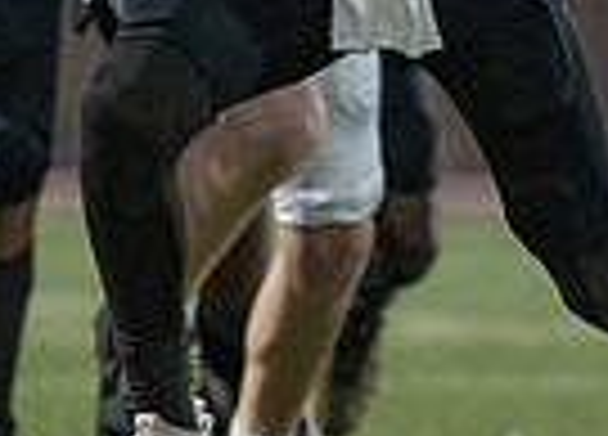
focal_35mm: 1069
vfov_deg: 1.4
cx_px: 661
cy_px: -30
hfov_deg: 1.9
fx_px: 18496
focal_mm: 200
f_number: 2.8
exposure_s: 1/1000
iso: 1600
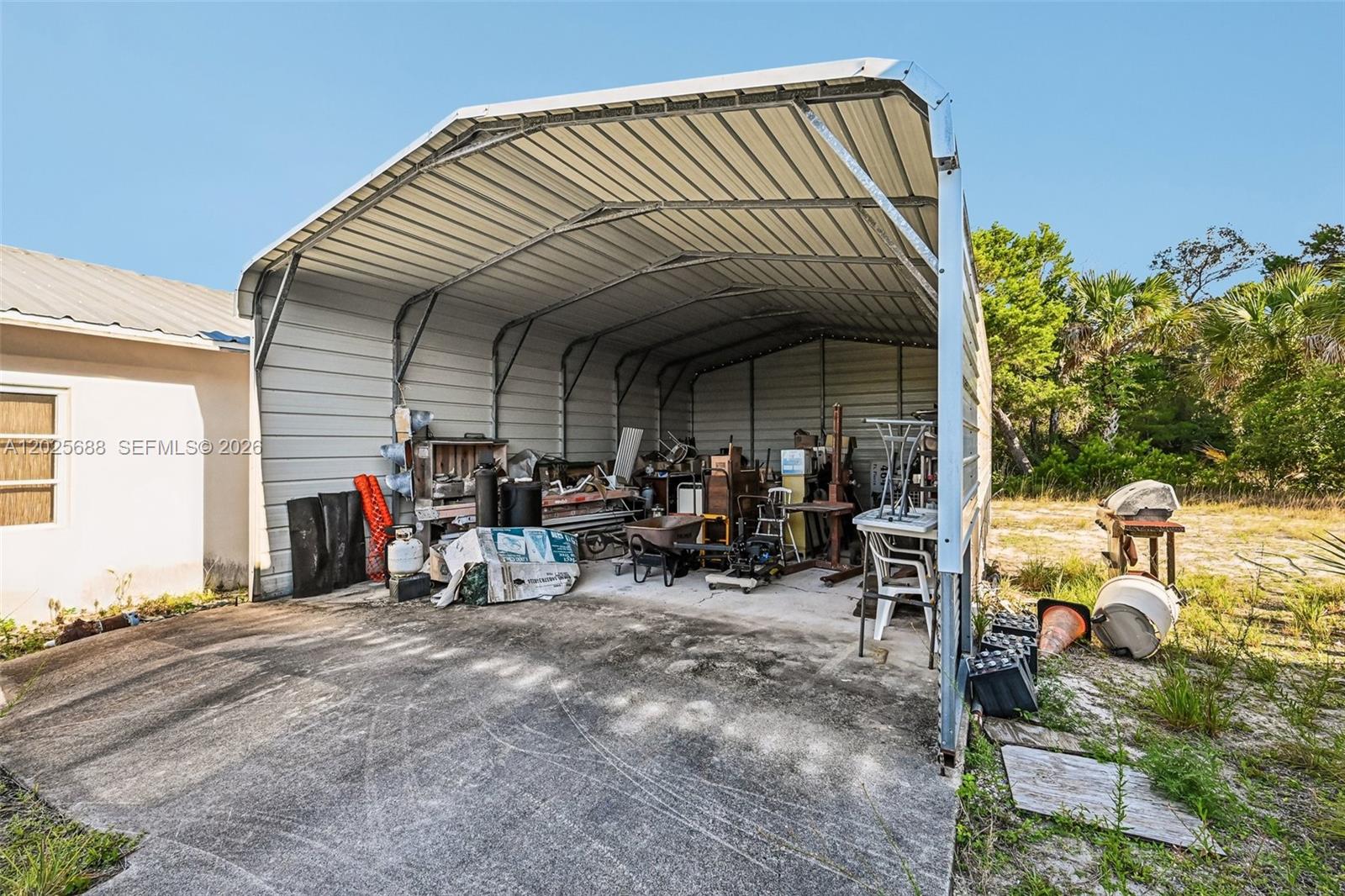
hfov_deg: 98.6
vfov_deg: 75.5
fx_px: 579
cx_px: 672
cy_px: 448
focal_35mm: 16
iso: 2500
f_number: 8
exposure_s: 1/800
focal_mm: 15.5
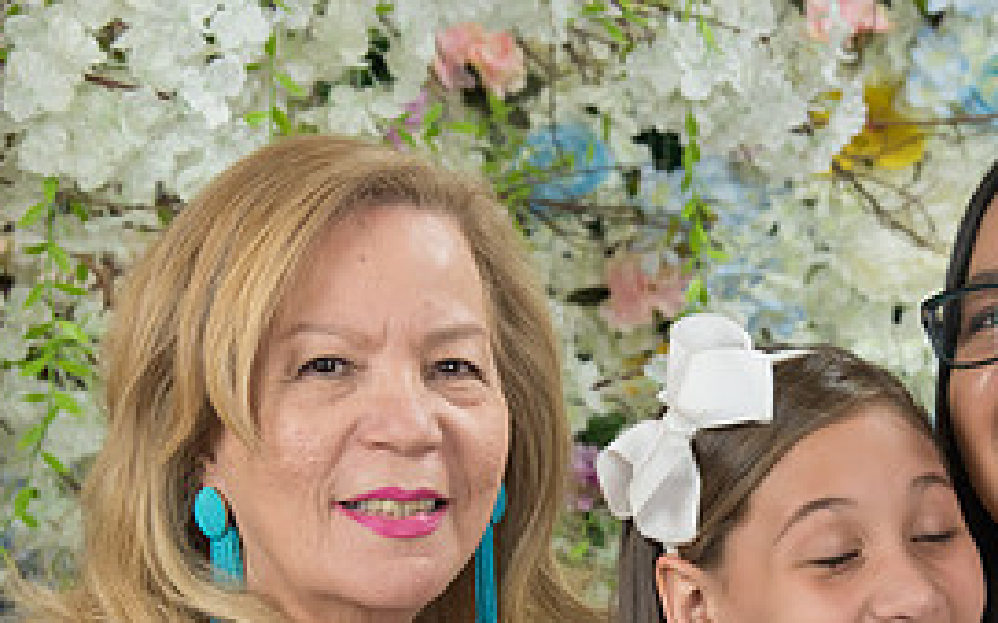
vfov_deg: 10.8
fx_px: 3262
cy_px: 588
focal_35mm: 120
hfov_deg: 17.4
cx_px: 659
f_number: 5
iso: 1250
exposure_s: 1/125
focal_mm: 55
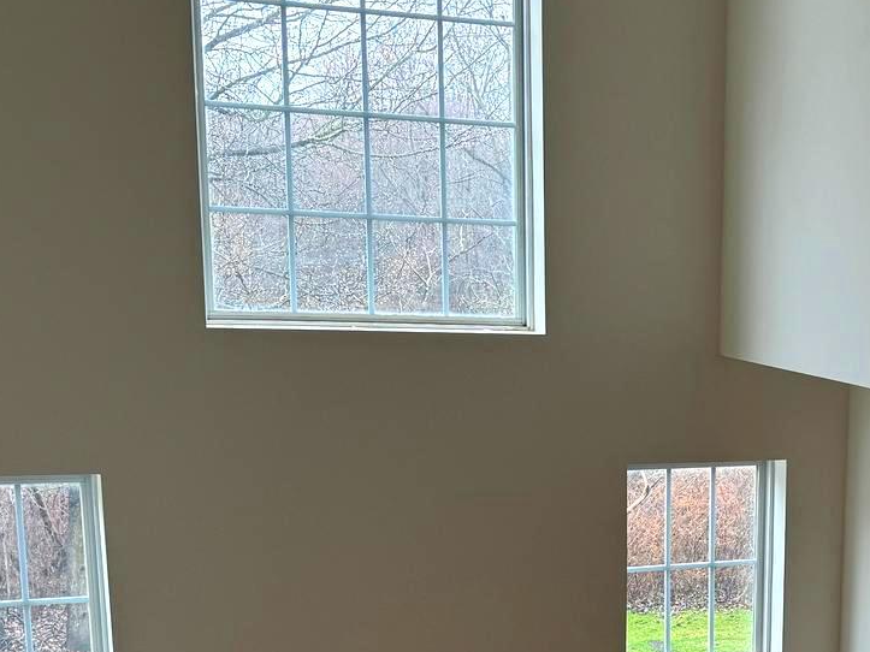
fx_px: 1709
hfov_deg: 27.4
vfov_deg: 20.9
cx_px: 801
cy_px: 641
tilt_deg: -13.7
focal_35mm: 68
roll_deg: -2.4
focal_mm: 6.86
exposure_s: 1/120
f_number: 1.78
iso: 100
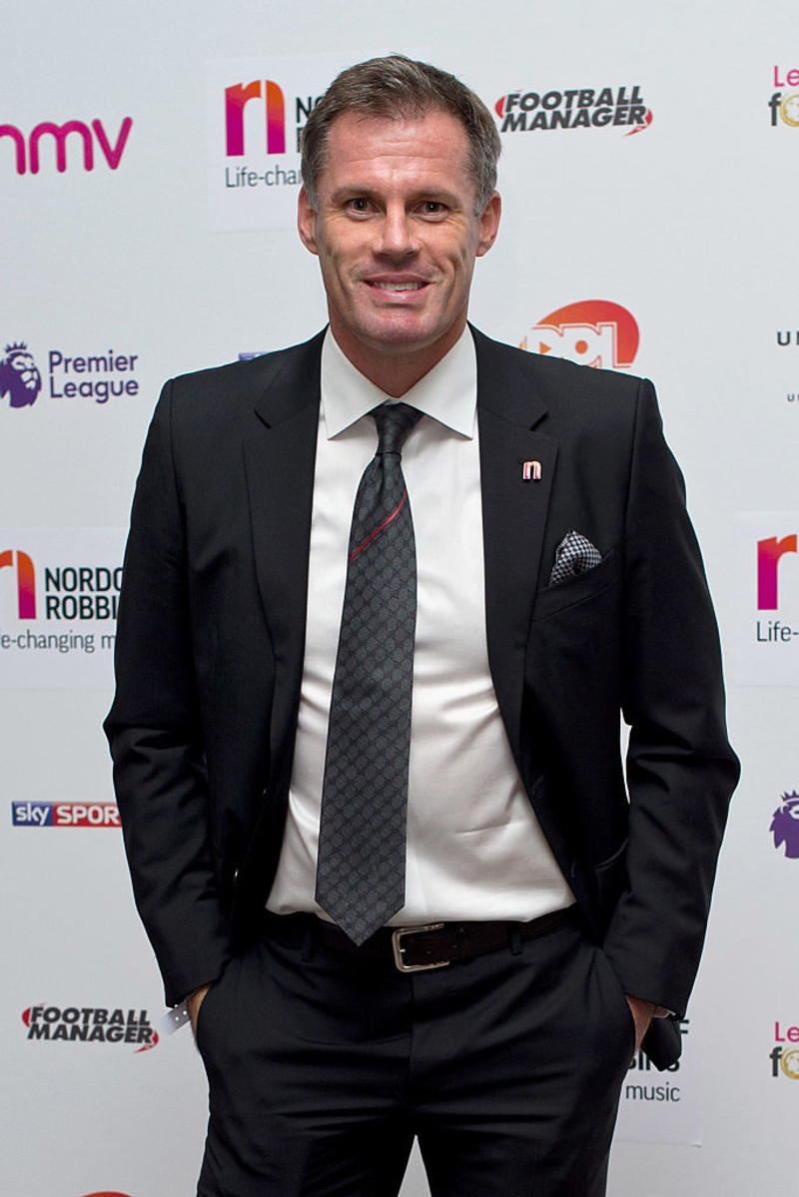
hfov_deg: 27.0
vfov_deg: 39.6
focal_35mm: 50
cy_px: 598
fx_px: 1663
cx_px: 400
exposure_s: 1/250
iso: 1250
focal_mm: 50
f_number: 5
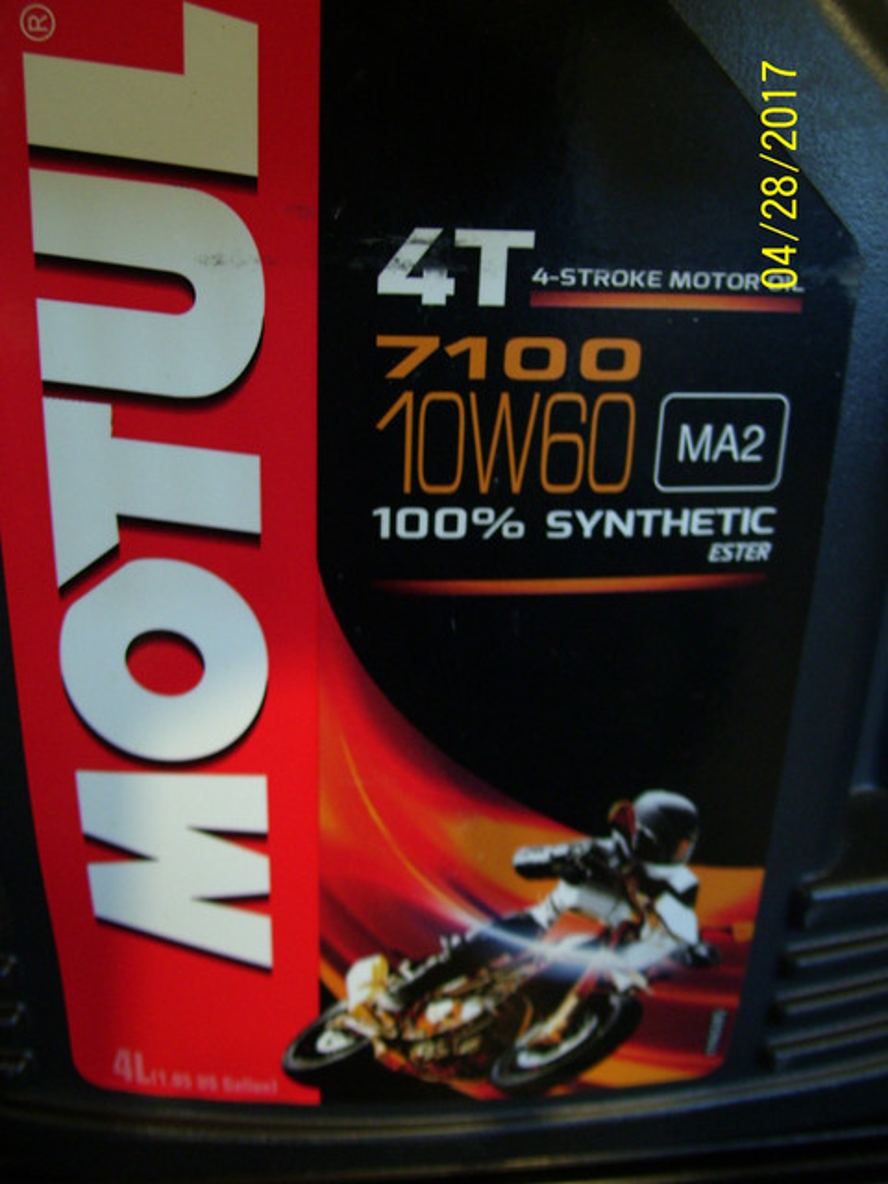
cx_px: 444
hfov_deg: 38.7
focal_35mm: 37
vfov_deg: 50.1
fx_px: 1266
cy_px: 592
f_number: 2.7
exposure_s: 1/8
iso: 160
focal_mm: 6
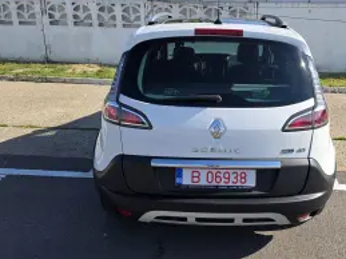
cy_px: 119
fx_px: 320
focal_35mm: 32
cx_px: 216
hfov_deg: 56.2
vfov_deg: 44.1
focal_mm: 6.3
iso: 80
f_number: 1.7
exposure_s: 1/3687
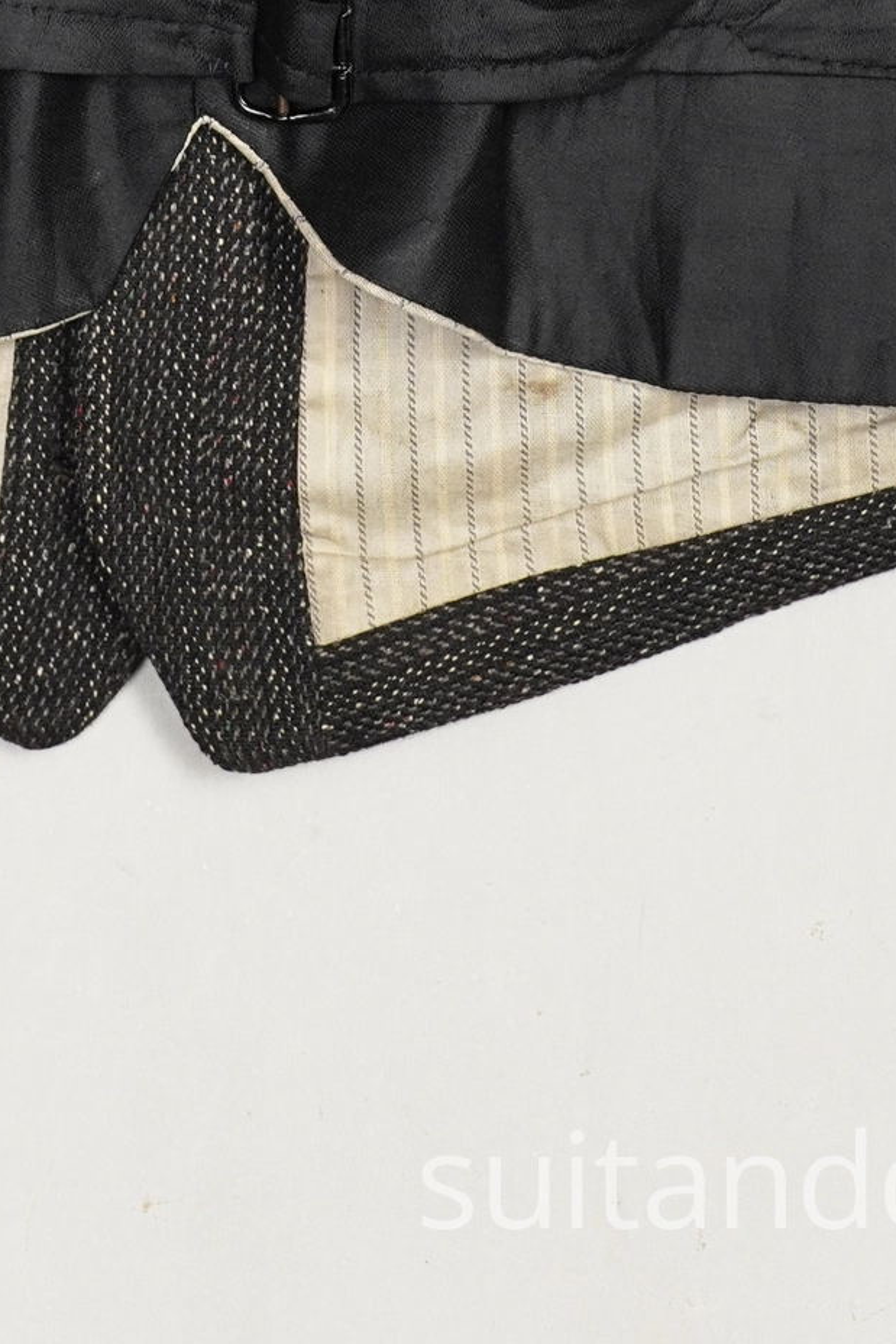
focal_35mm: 149
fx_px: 5560
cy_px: -707
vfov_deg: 13.0
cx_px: 240
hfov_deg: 9.2
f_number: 4.5
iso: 400
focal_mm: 32
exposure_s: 1/80
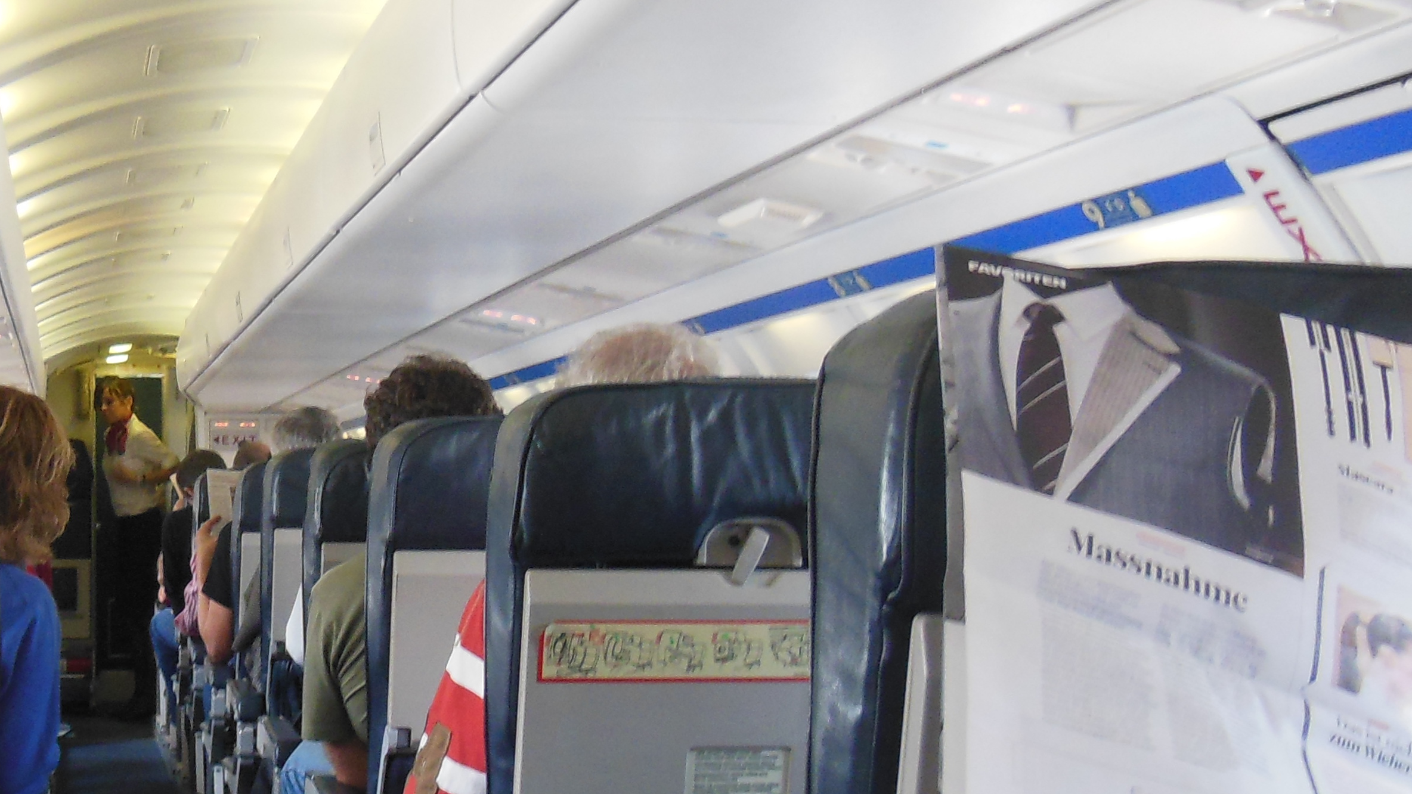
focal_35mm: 53
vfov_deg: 22.6
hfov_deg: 38.0
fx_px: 1984
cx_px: 317
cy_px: 515
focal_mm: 4.5
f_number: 3.5
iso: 400
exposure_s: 1/30
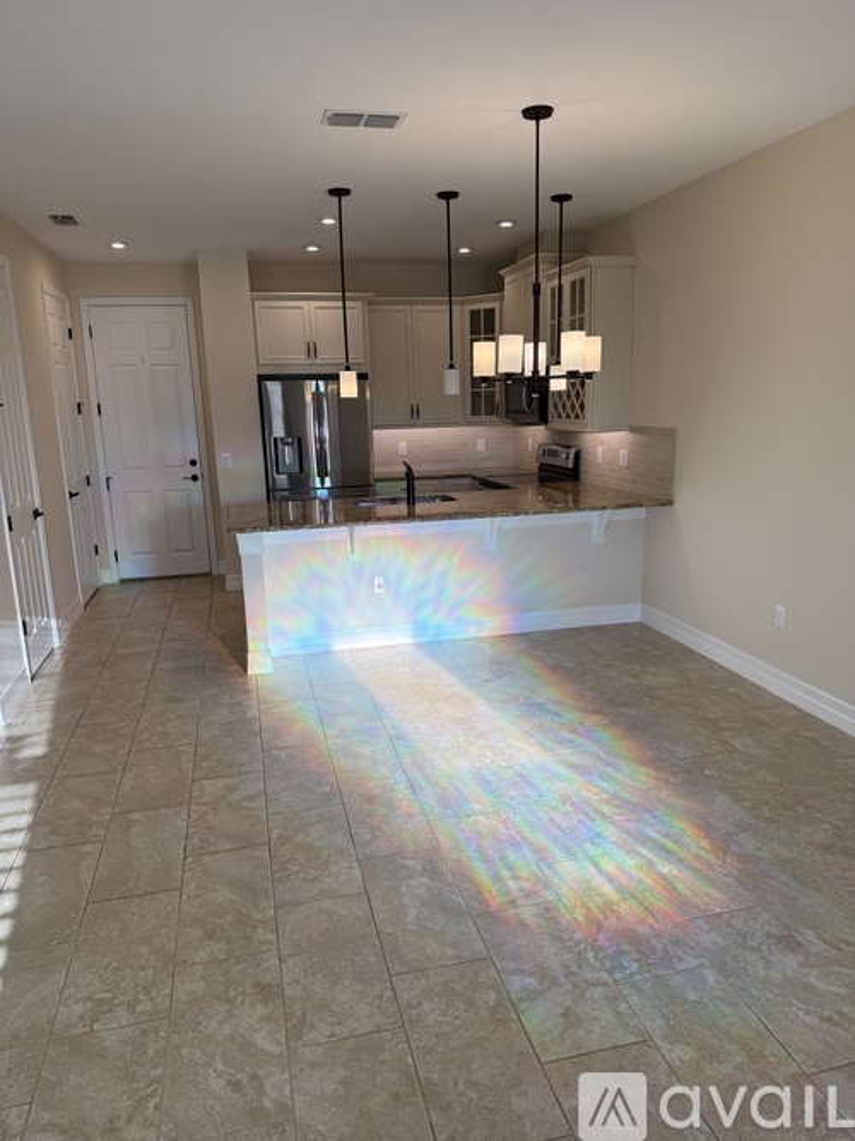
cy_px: 570
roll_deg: +1.1
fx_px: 791
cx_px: 428
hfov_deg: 56.8
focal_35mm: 24
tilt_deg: -11.7
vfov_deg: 71.6
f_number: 1.78
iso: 100
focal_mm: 6.76
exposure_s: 1/543
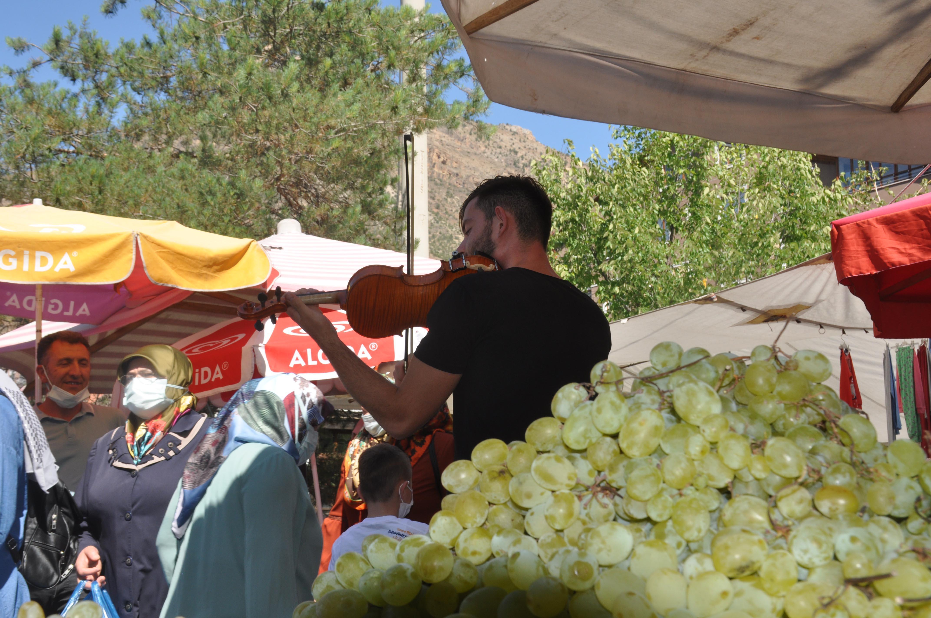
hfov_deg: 41.2
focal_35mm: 48
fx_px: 1240
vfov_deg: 28.0
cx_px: 466
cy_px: 309
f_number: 13
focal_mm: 32
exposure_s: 1/200
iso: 320
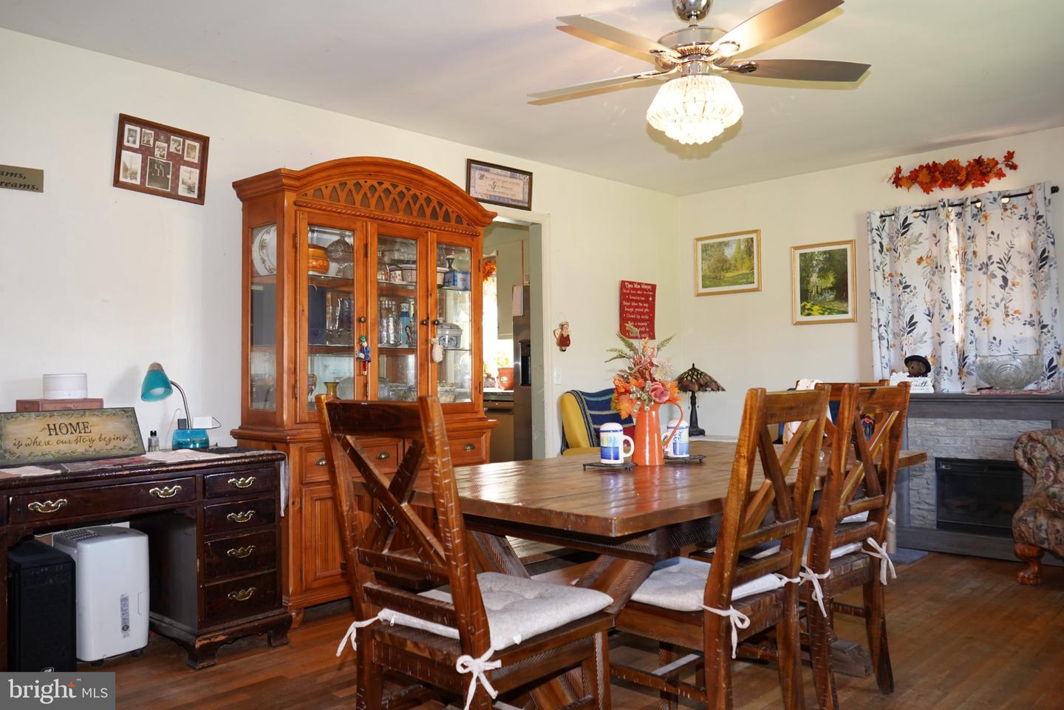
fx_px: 827
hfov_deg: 65.5
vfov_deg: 46.4
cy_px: 355
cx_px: 532
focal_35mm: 28
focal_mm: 28
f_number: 4
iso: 1000
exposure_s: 1/60
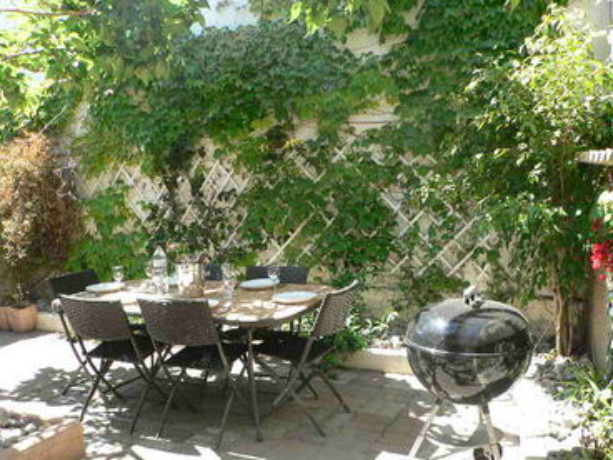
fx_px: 638
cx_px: 306
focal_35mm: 36
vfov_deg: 39.7
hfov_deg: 51.4
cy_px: 230
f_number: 3.6
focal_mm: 6
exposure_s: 1/100
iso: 80
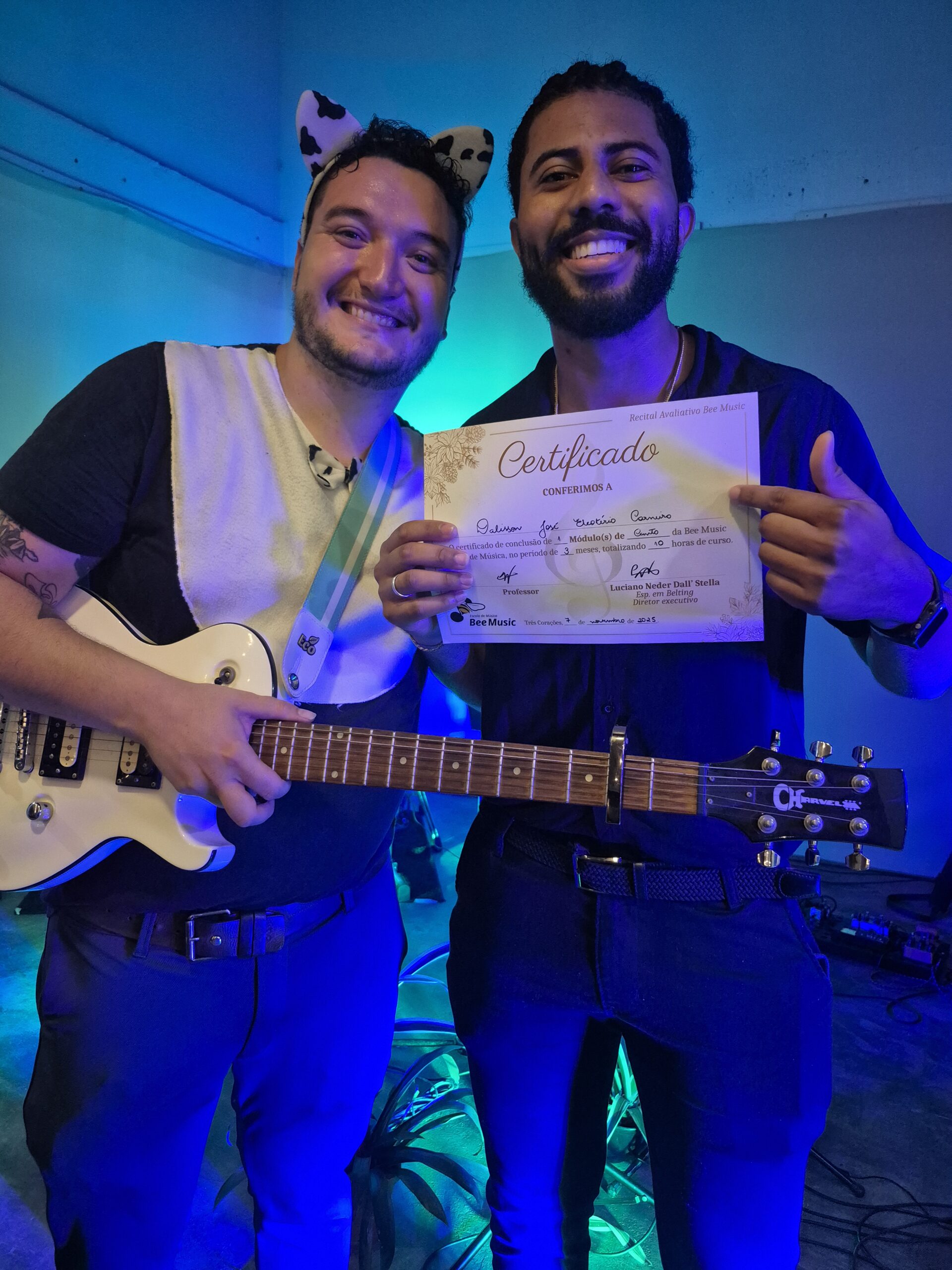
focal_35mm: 23
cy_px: 635
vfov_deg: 73.9
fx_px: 843
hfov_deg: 58.9
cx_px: 476
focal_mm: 5.4
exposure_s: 1/60
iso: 1250
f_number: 1.8
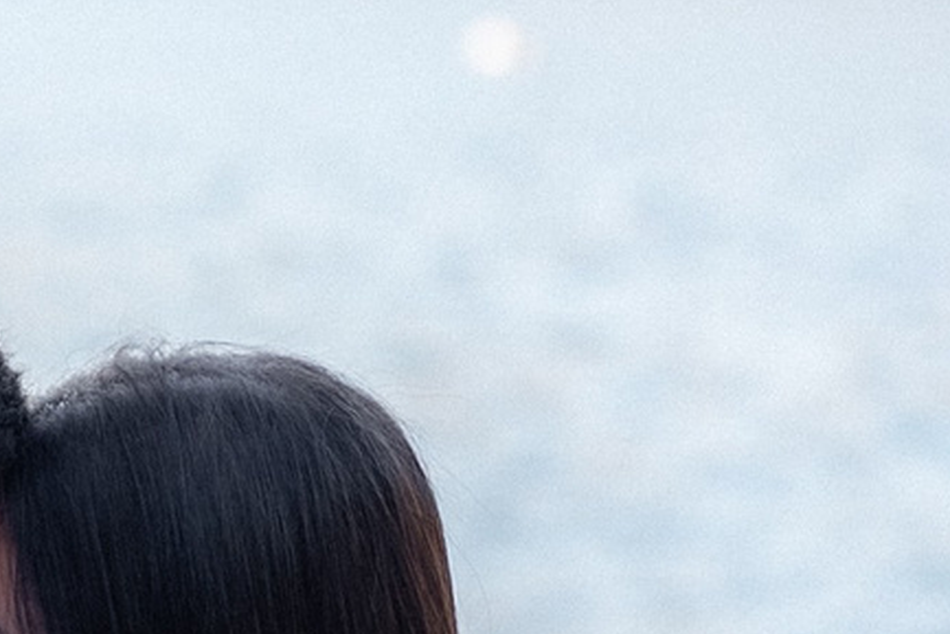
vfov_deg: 4.2
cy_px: 745
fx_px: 8684
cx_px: 19
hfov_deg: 6.2
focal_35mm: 329
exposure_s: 1/160
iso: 64
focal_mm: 50
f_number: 2.2
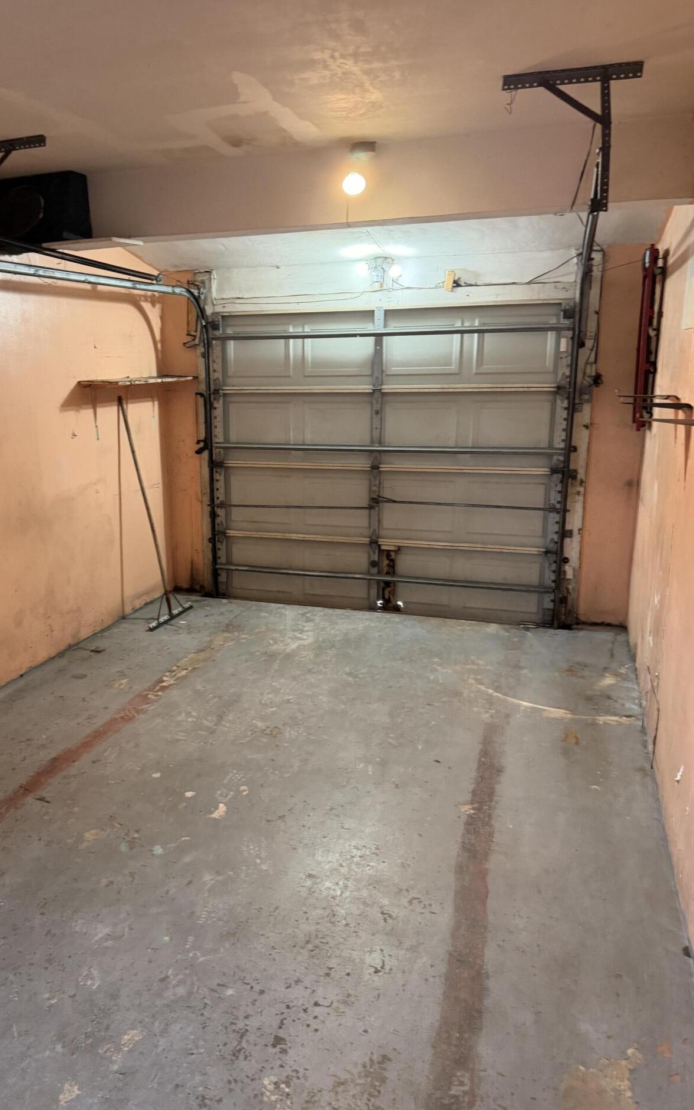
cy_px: 549
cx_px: 269
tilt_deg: -12.5
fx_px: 817
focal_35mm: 27
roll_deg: +2.0
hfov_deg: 45.7
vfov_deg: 68.4
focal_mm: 6.76
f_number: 1.78
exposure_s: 1/60
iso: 400
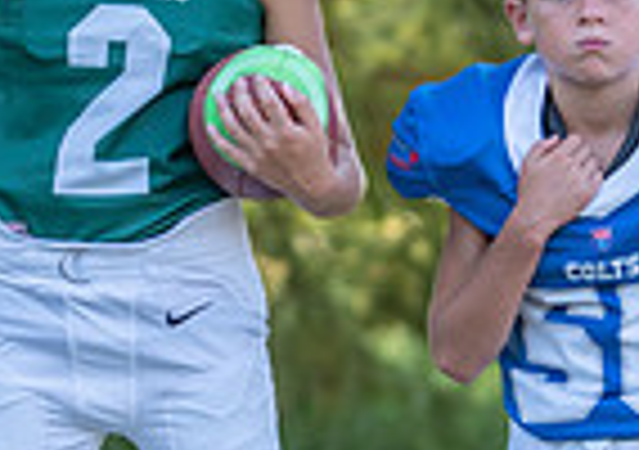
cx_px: 374
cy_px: 324
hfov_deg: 6.4
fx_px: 5744
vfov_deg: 4.5
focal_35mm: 318
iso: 160
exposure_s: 1/320
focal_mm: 70
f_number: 2.8
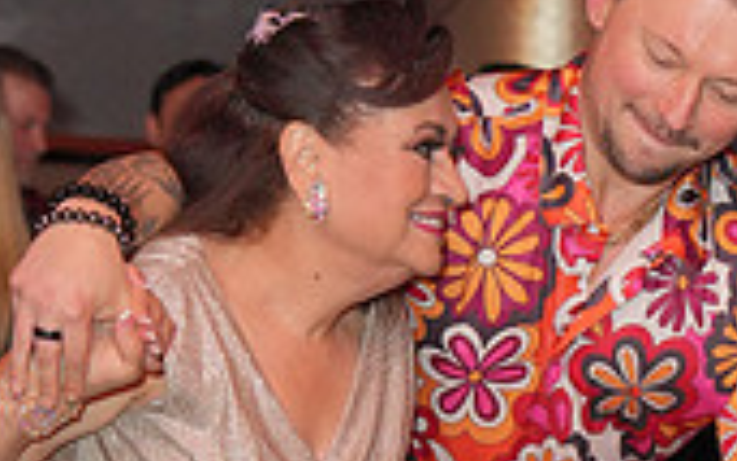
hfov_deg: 9.8
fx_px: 4300
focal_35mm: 214
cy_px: 758
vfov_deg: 6.0
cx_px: 580
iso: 4000
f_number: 4
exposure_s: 1/200
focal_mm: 62
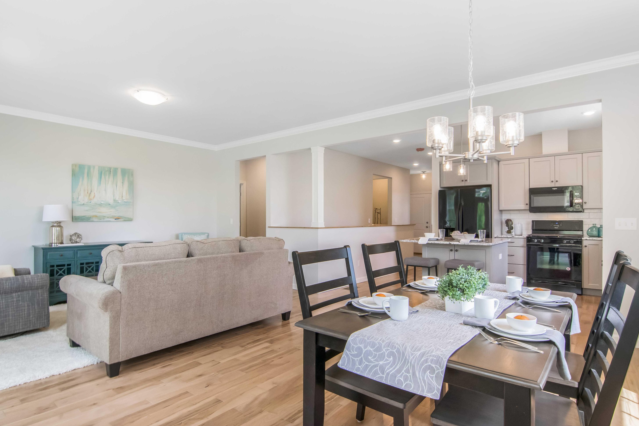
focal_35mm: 19
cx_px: 316
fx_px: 337
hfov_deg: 86.9
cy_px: 221
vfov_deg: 64.5
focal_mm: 12
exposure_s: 1/40
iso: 800
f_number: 8
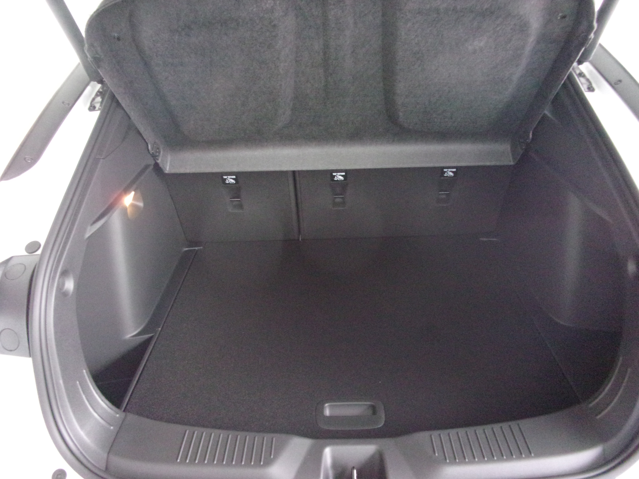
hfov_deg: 63.4
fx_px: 517
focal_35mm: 28
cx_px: 320
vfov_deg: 49.7
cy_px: 240
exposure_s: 1/42
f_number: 3.9
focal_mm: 5.1
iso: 800
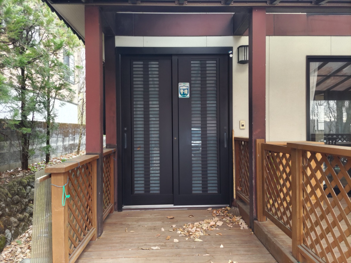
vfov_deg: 53.1
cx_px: 176
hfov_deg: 67.3
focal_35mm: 26
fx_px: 264
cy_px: 132
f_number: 1.79
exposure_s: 1/50
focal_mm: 4.8
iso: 439
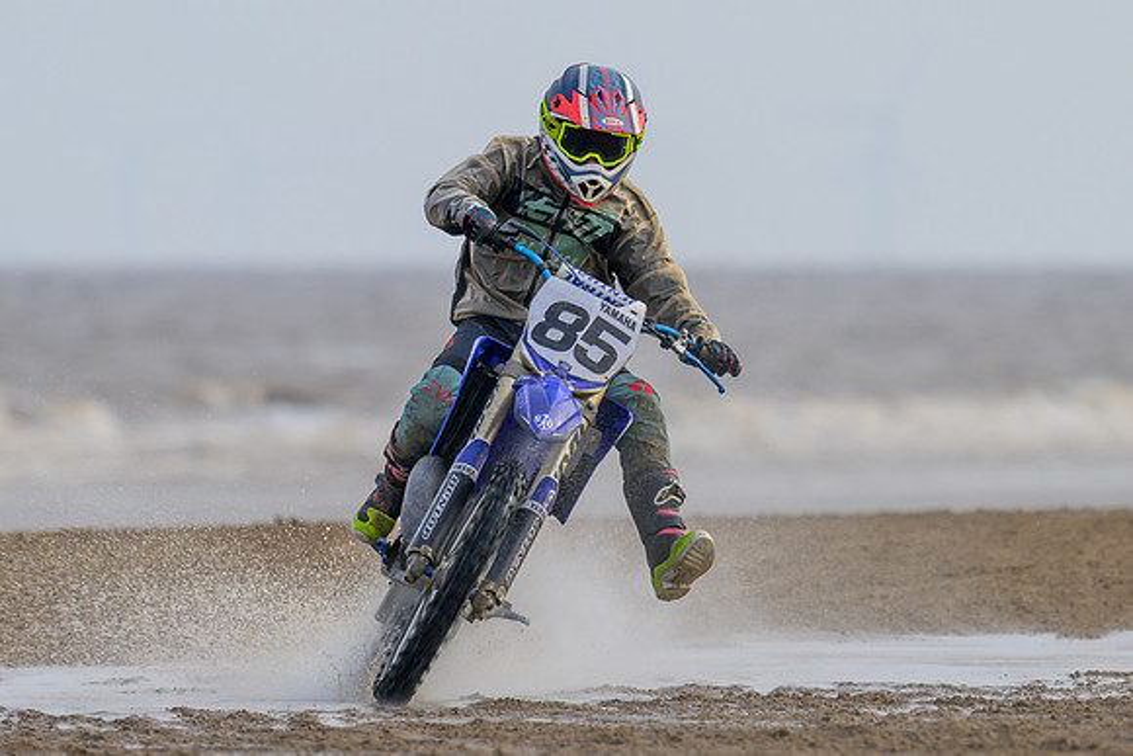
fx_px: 36207
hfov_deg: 1.8
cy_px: 381
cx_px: 547
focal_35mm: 1150
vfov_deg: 1.2
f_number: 8
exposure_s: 1/640
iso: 320
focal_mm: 600
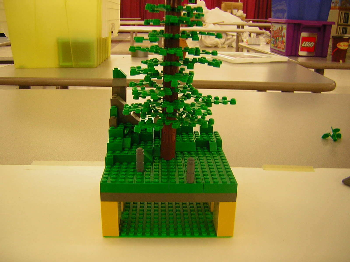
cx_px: 175
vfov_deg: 39.7
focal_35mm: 36
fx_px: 364
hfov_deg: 51.4
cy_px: 131
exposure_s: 1/5.8
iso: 52
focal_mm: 4.7
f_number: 2.6
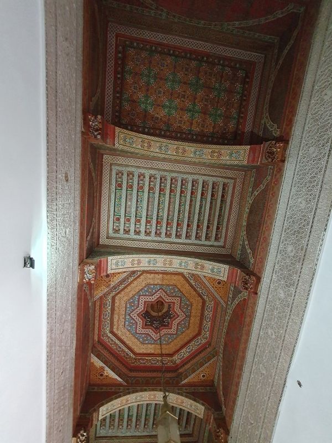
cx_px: 166
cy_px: 222
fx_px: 166
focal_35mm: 13
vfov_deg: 106.2
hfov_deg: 89.9
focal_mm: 1.8
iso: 640
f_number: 2.2
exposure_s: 1/30
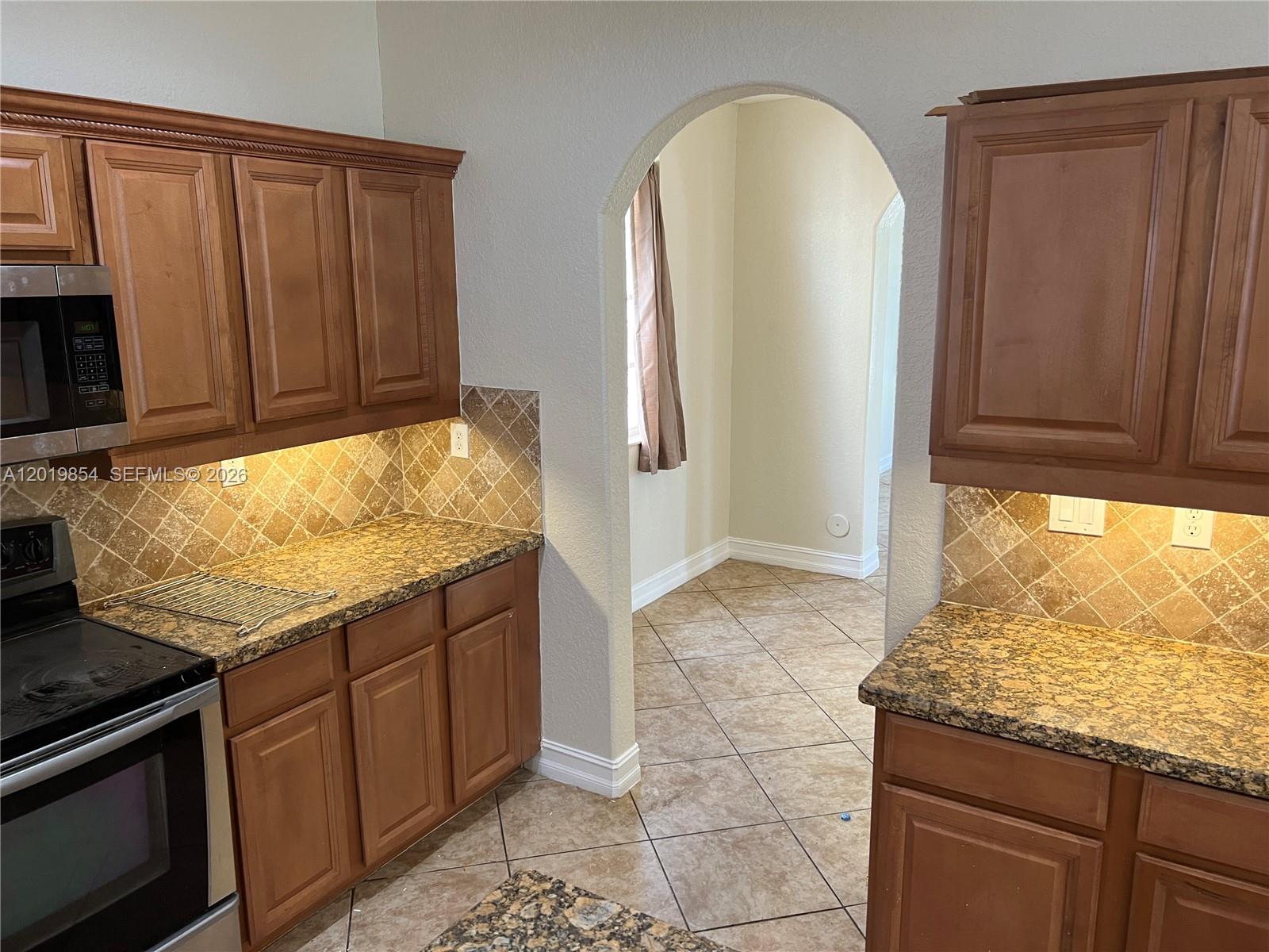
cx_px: 634
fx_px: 953
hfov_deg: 67.3
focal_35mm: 26
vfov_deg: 53.1
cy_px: 476
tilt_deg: -12.9
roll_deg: -0.8
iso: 80
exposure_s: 1/60
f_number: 1.5
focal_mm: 5.7
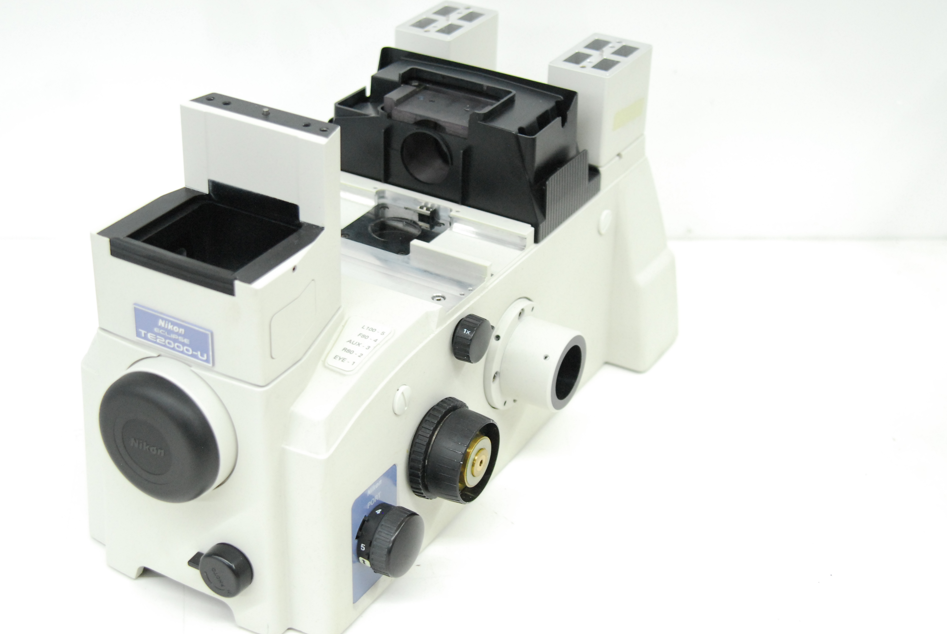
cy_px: 306
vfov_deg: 22.8
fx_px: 1569
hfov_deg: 33.6
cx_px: 431
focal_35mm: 60
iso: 1000
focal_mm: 35
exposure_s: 1/80
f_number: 3.2
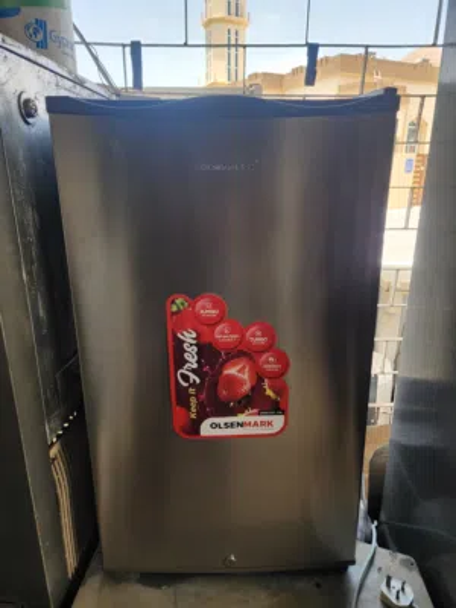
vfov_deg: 73.9
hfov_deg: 58.9
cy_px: 304
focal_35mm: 23
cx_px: 228
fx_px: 404
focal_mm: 6.4
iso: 64
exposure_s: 1/180
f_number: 1.8
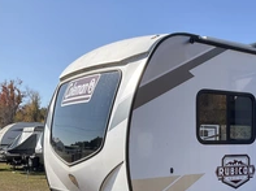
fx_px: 436
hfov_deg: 31.2
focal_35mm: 59
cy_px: 156
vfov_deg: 24.3
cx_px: 231
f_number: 1.8
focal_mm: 3
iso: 25
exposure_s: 1/1342
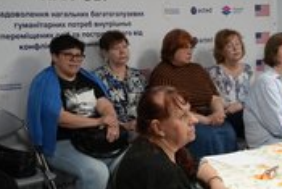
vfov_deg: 14.2
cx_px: 314
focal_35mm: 96
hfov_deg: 20.2
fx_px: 753
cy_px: 153
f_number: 4
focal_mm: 42
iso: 2500
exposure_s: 1/160
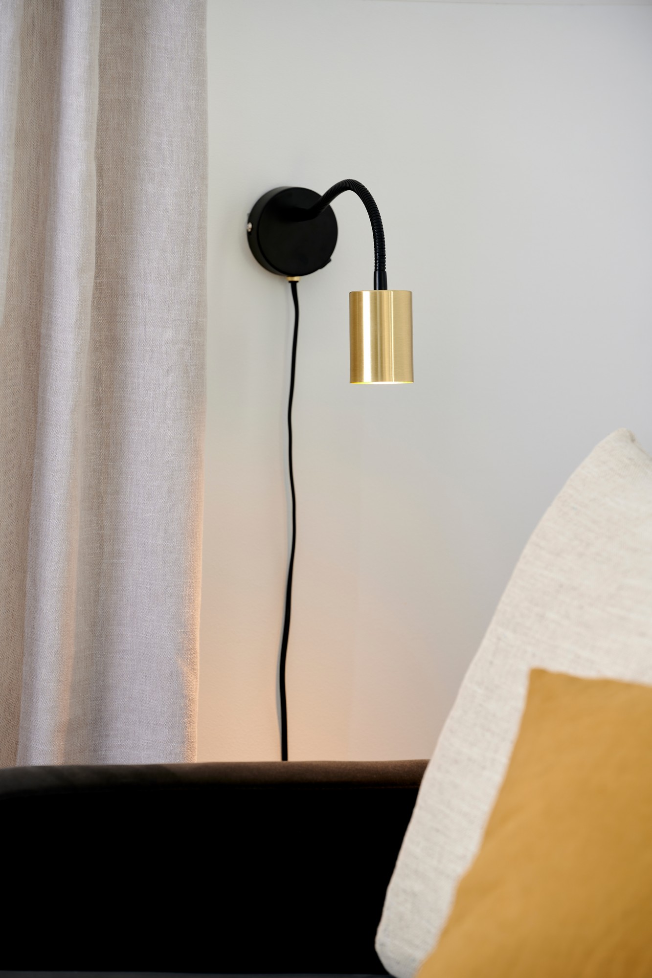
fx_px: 4211
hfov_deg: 8.9
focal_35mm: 155
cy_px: 489
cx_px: 326
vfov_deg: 13.3
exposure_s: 1/15
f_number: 4.5
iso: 100
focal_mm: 155
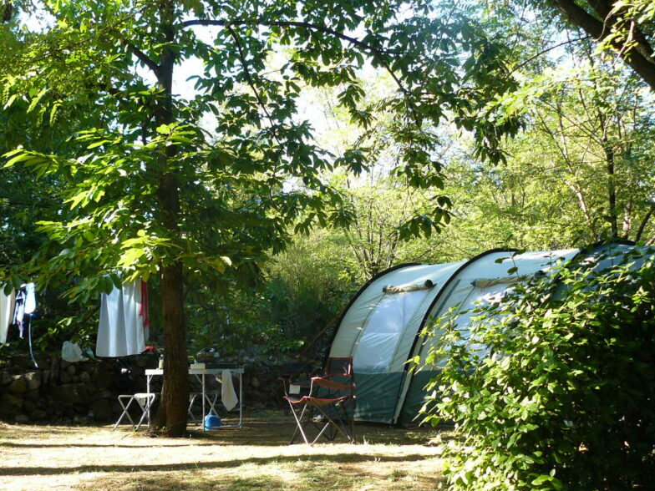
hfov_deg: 40.3
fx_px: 889
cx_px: 280
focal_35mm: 47
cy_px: 294
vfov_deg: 30.8
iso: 100
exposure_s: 1/100
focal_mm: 6
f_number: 3.2
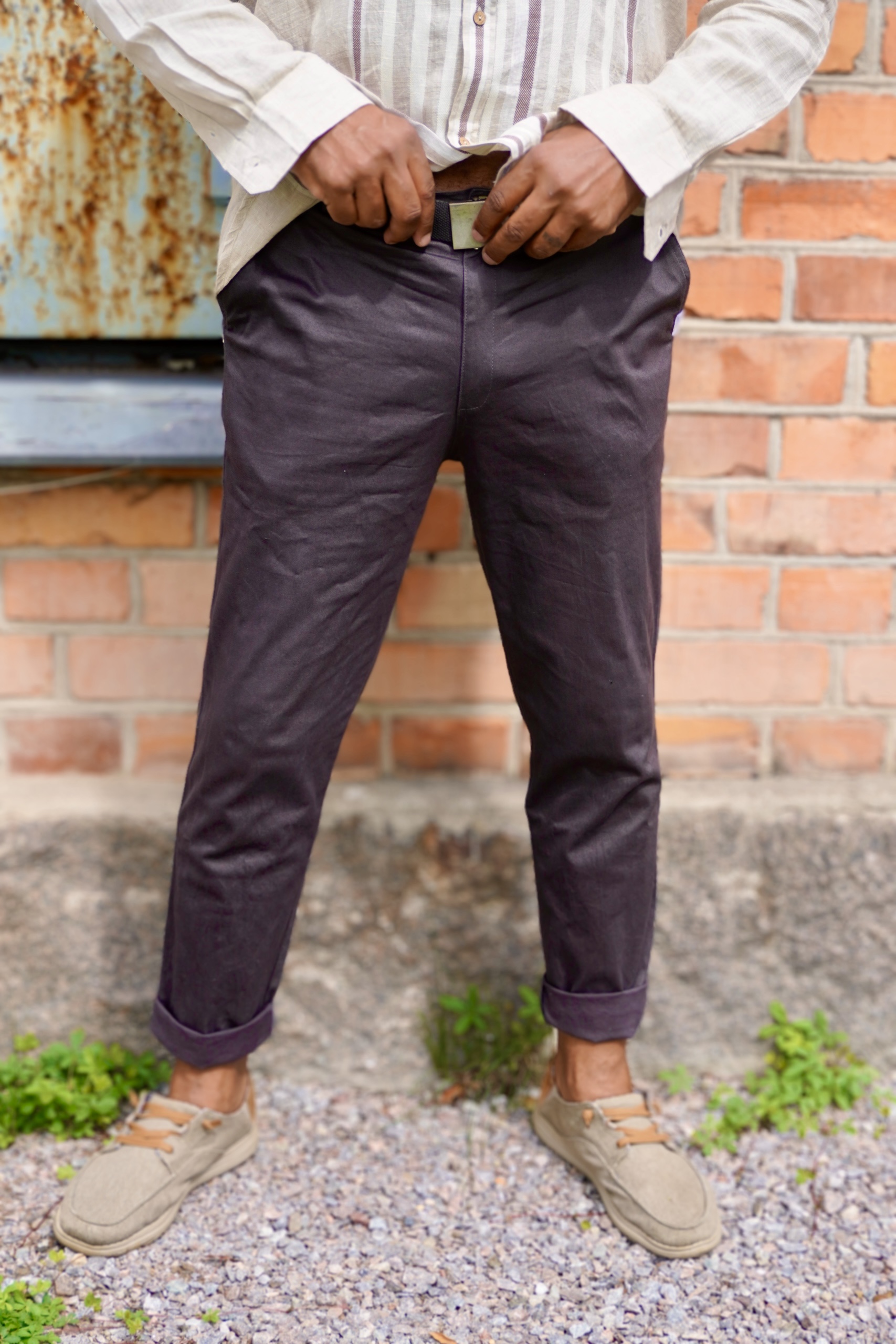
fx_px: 1904
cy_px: 672
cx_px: 448
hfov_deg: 26.5
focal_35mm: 51
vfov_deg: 38.9
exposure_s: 1/200
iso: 100
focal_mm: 34
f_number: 5.6
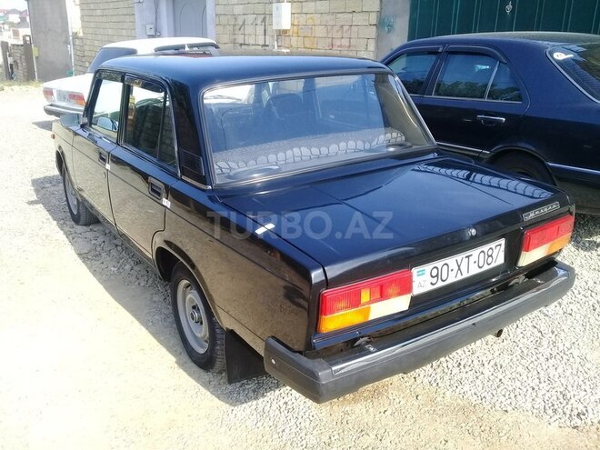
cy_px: 225
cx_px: 300
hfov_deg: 58.4
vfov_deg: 45.4
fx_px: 537
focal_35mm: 31
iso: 50
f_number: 2.2
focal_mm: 3.3
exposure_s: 1/456
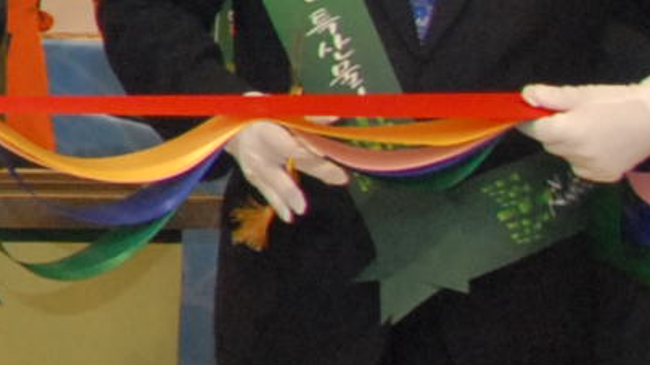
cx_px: -1588
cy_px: -302
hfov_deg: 6.8
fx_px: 4670
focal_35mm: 271
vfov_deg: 4.4
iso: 800
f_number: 7.1
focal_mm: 24
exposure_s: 1/60
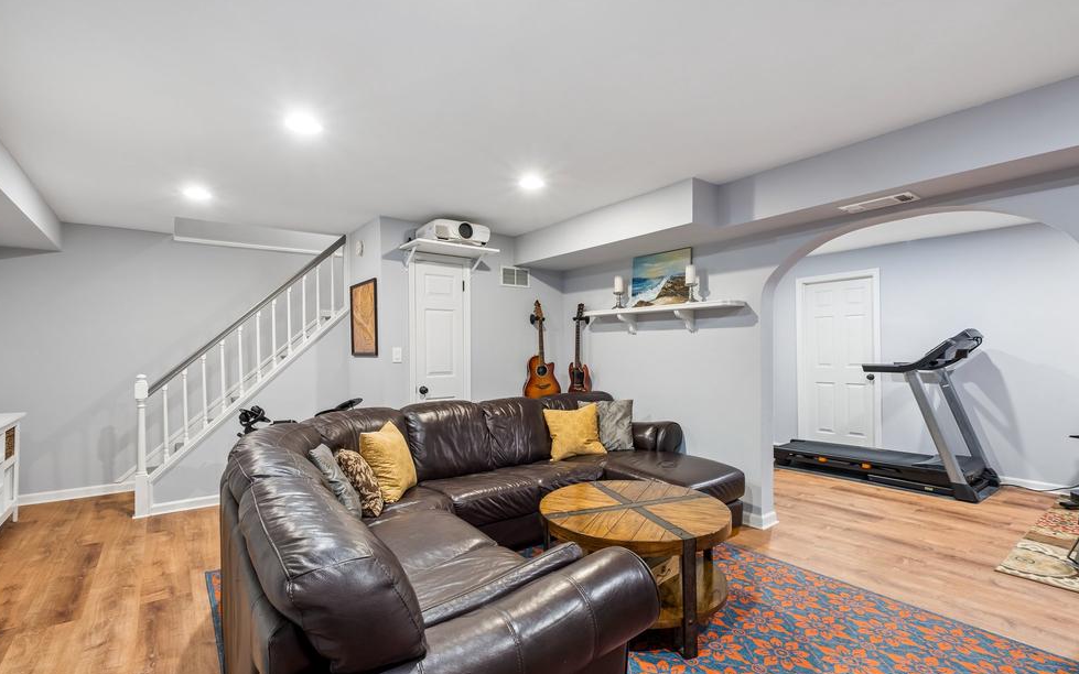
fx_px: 471
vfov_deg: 71.2
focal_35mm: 16
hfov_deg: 97.8
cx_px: 550
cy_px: 352
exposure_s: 1/1.25
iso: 250
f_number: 8
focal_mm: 10
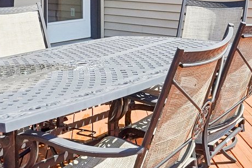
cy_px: -37
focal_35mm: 71
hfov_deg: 28.2
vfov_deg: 18.2
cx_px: 175
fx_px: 497
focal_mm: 16
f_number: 8
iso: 400
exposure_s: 1/500
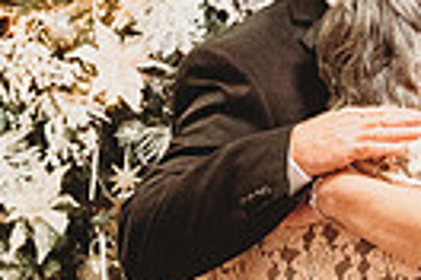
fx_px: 1590
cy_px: 177
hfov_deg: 14.9
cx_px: 373
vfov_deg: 10.1
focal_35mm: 136
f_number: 4
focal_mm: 31
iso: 4000
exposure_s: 1/200
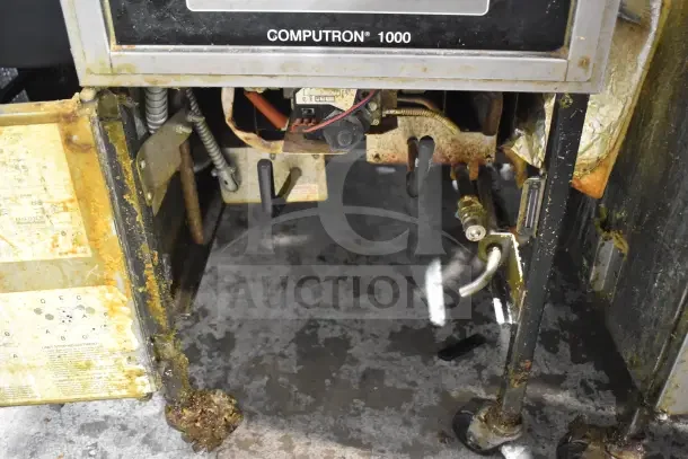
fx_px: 688
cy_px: 230
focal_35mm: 36
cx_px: 344
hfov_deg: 53.1
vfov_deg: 36.9
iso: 6400
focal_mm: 24
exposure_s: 1/60
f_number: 4
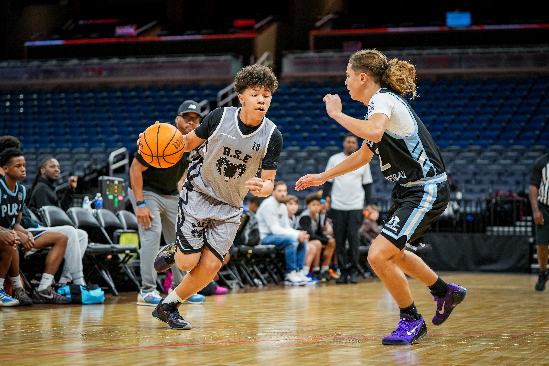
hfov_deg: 23.6
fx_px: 1311
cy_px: 183
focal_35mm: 86
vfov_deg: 15.9
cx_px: 274
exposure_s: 1/1000
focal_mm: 86
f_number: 2.8
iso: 2500
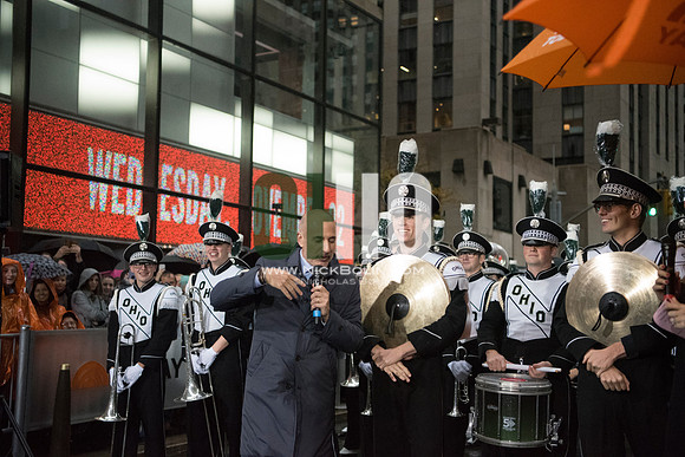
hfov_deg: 41.1
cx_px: 342
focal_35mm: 48
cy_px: 228
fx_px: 914
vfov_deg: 28.1
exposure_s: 1/4000
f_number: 2.8
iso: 10000
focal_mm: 48
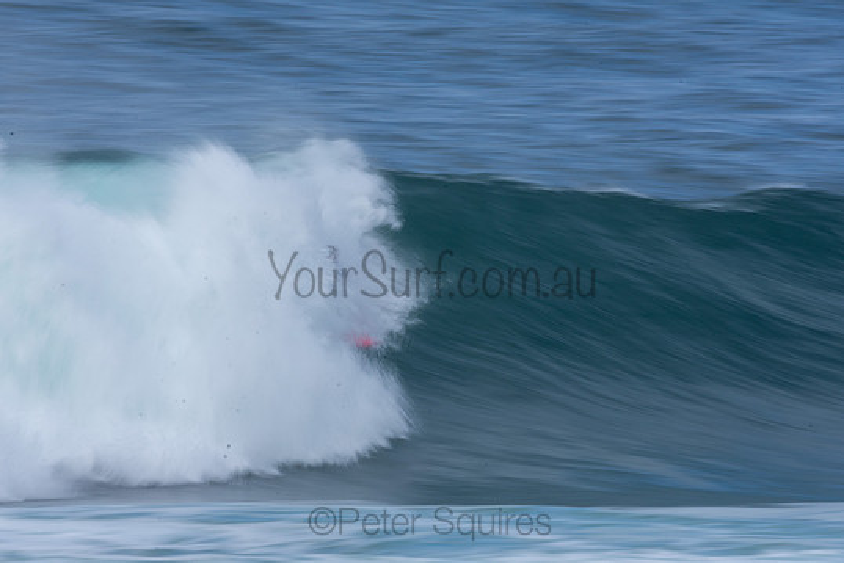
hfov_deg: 2.5
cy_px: 261
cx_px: 430
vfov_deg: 1.7
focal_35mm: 809
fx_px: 18970
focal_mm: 500
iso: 100
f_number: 29
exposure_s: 1/20
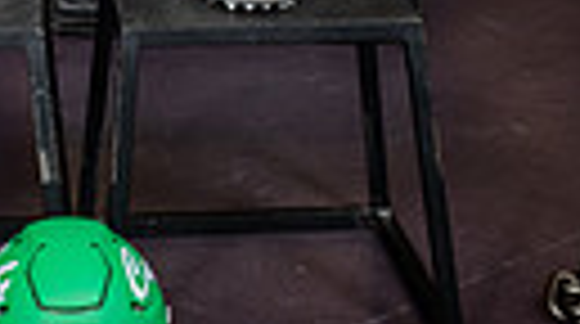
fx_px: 2026
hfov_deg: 16.1
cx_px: 90
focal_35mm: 132
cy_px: -526
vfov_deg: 8.2
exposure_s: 1/250
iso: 800
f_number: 7.1
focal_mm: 36
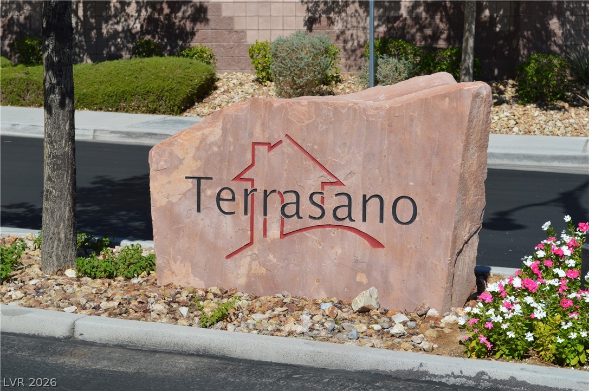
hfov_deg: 24.6
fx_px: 1348
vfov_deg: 16.5
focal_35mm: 82
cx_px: 294
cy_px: 196
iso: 100
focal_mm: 55
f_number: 9
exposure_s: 1/320
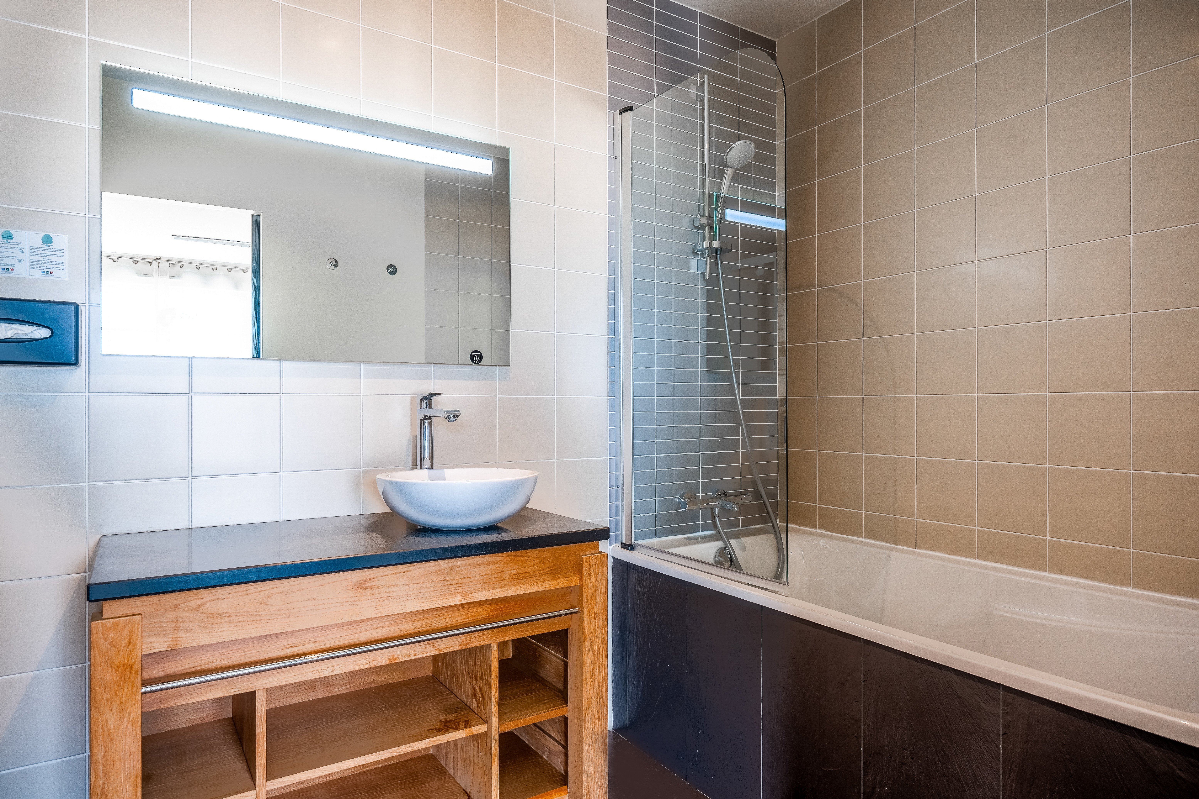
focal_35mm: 21
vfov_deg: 59.5
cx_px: 600
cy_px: 400
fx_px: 699
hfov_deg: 81.2
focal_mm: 13.9
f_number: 5.6
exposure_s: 1/80
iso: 160
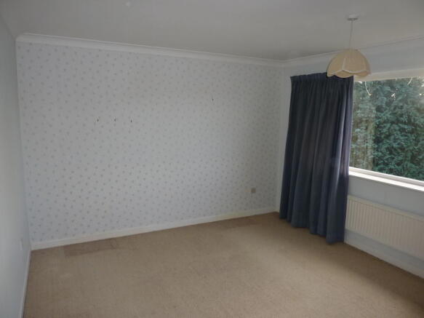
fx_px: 306
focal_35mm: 25
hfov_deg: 69.4
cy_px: 159
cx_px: 212
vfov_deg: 54.9
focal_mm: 4.1
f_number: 3.3
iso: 125
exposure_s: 1/30
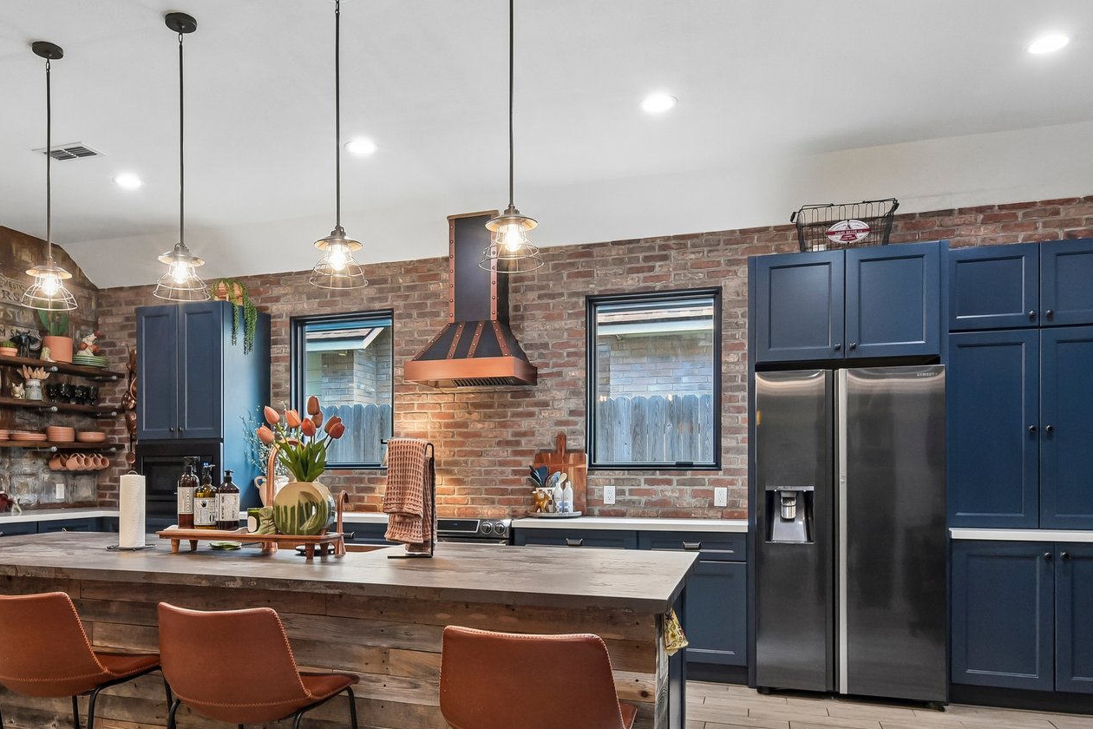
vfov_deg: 48.9
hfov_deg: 69.0
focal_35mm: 26
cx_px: 463
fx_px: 789
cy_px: 472
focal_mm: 16
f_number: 8
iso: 2200
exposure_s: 1/15
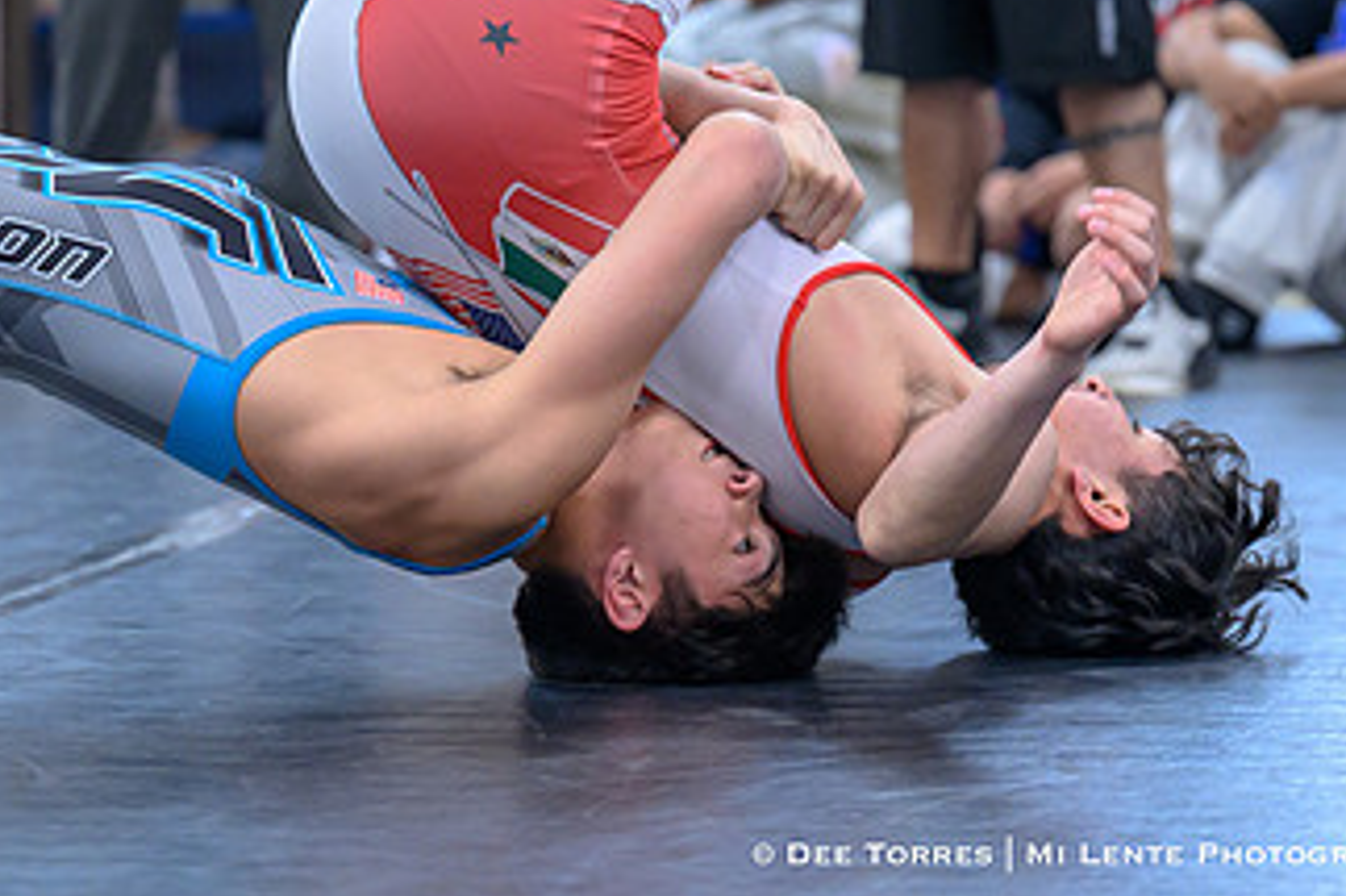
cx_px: 731
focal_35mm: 209
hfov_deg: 9.8
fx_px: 7810
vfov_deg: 6.6
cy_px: 418
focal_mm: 83
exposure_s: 1/640
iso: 1600
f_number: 2.8
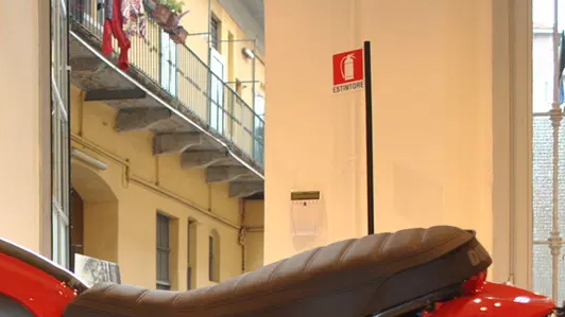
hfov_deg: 26.7
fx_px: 1168
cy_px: 400
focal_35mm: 78
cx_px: 114
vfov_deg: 14.9
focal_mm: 22
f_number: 4
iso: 200
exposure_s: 1/60
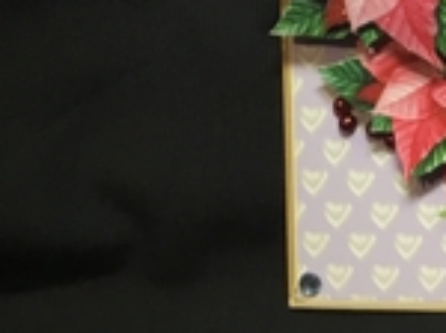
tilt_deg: -27.2
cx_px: 610
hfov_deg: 19.2
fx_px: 1196
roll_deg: -1.1
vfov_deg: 15.3
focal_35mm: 93
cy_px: -61
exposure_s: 1/33
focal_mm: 3.3
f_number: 2.4
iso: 64
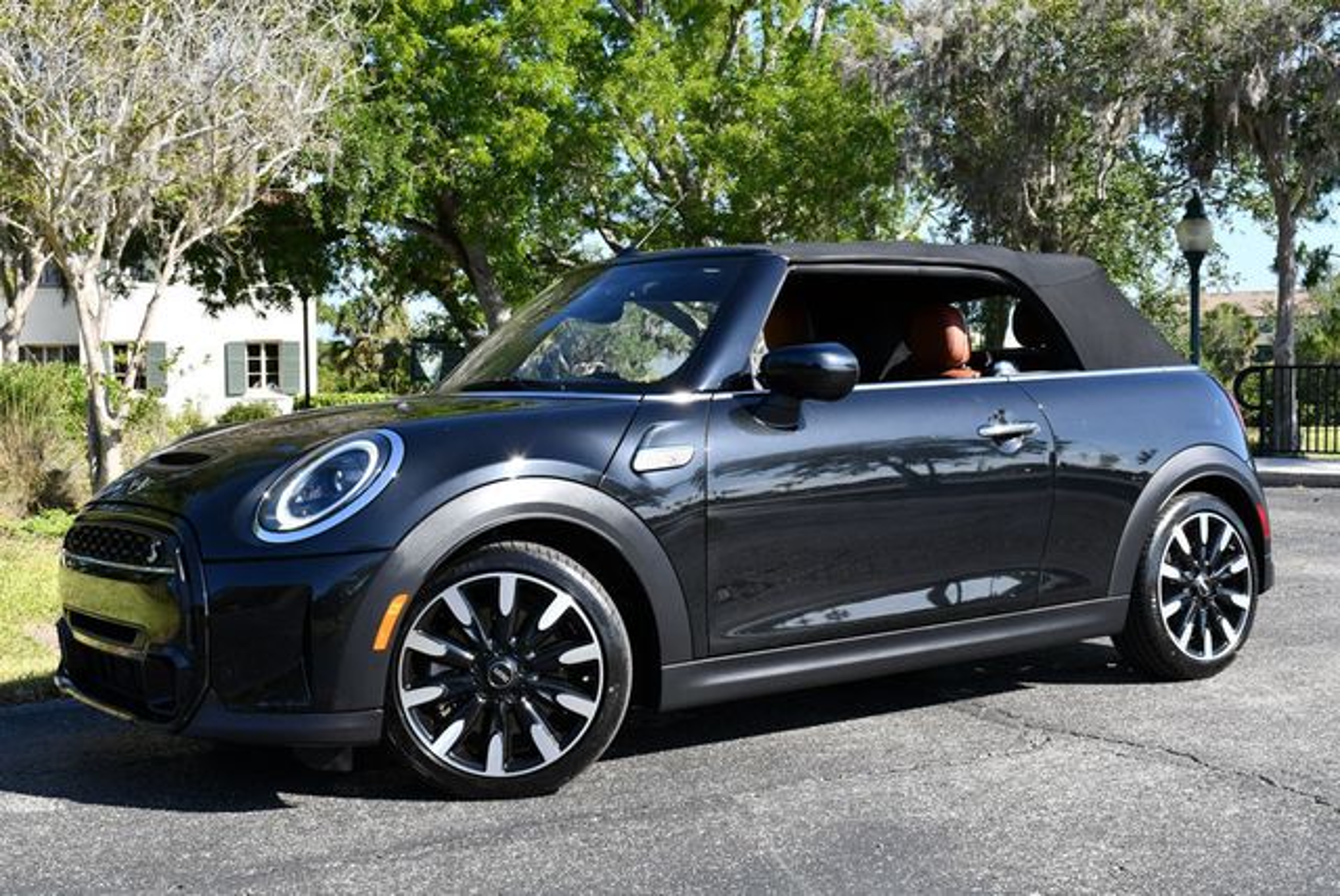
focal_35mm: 44
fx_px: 1639
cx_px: 670
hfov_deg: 44.5
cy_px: 448
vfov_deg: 30.6
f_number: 8
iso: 200
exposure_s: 1/250
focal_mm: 22
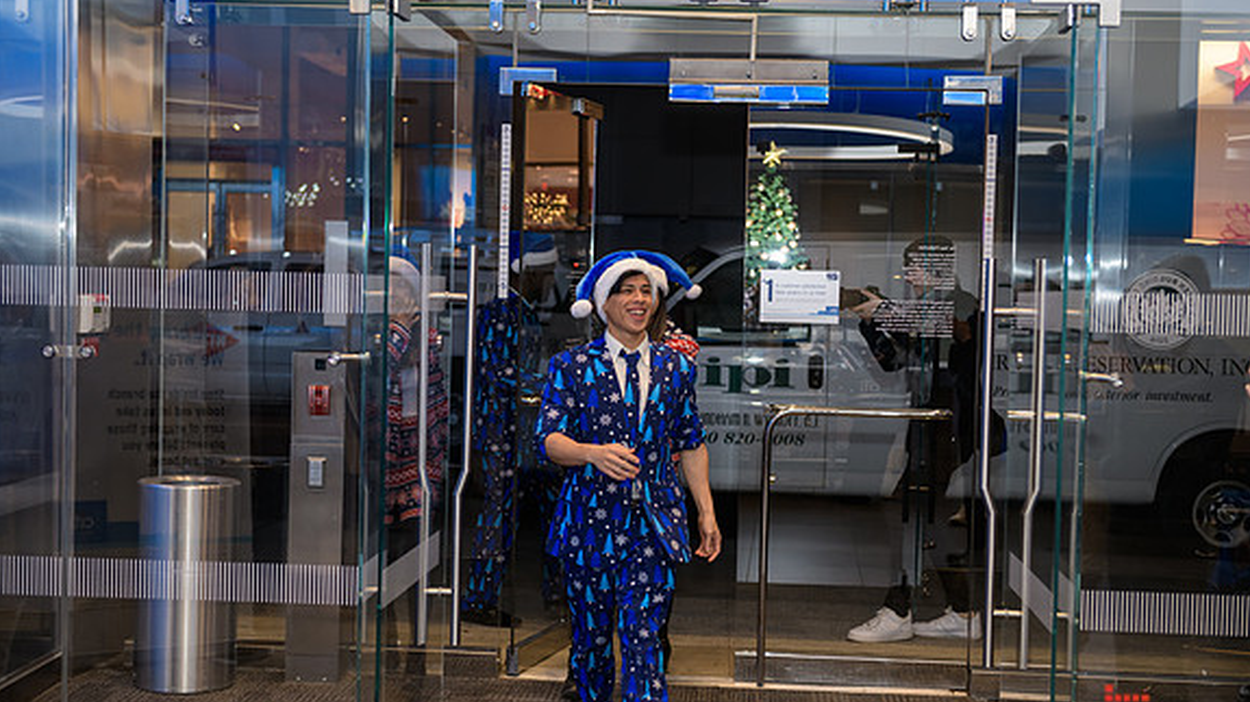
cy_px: 377
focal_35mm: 55
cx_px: 628
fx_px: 1822
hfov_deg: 37.9
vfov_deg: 21.8
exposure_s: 1/125
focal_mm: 52
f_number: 3.2
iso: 400
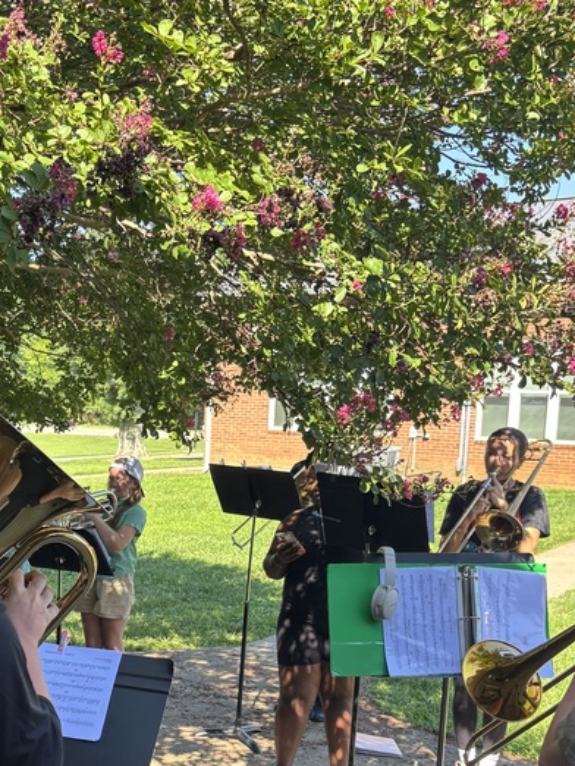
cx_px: 113
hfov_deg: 28.0
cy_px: 565
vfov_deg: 36.7
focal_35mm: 51
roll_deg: -0.9
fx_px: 1129
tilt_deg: -7.9
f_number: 1.6
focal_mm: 5.96
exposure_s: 1/288
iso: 50
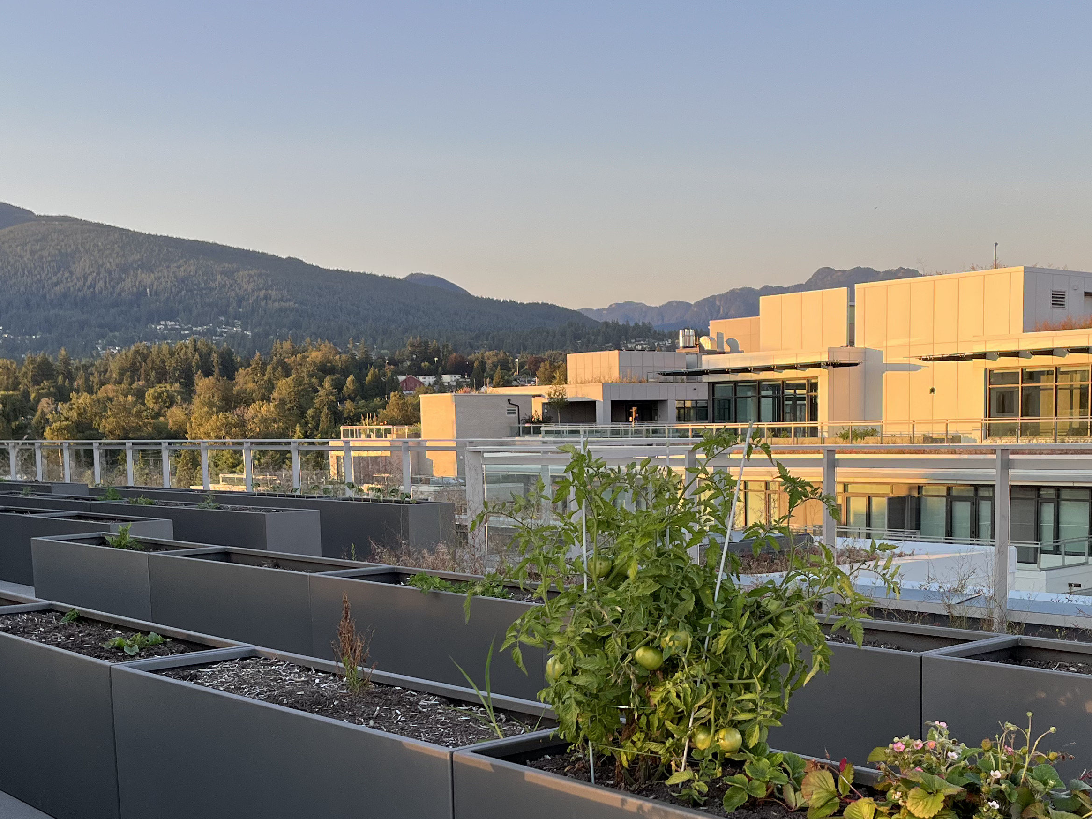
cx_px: 614
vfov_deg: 31.8
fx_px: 1419
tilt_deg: -7.0
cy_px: 578
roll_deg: +1.4
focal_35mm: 45
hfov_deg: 42.0
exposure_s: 1/473
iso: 50
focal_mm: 5.1
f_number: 1.6
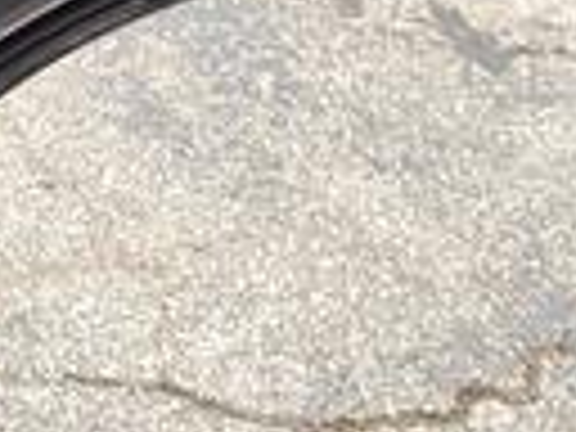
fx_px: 1914
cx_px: -423
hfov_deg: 15.1
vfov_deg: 11.8
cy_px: -356
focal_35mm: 115
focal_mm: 5.56
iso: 182
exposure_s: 1/120
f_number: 1.88
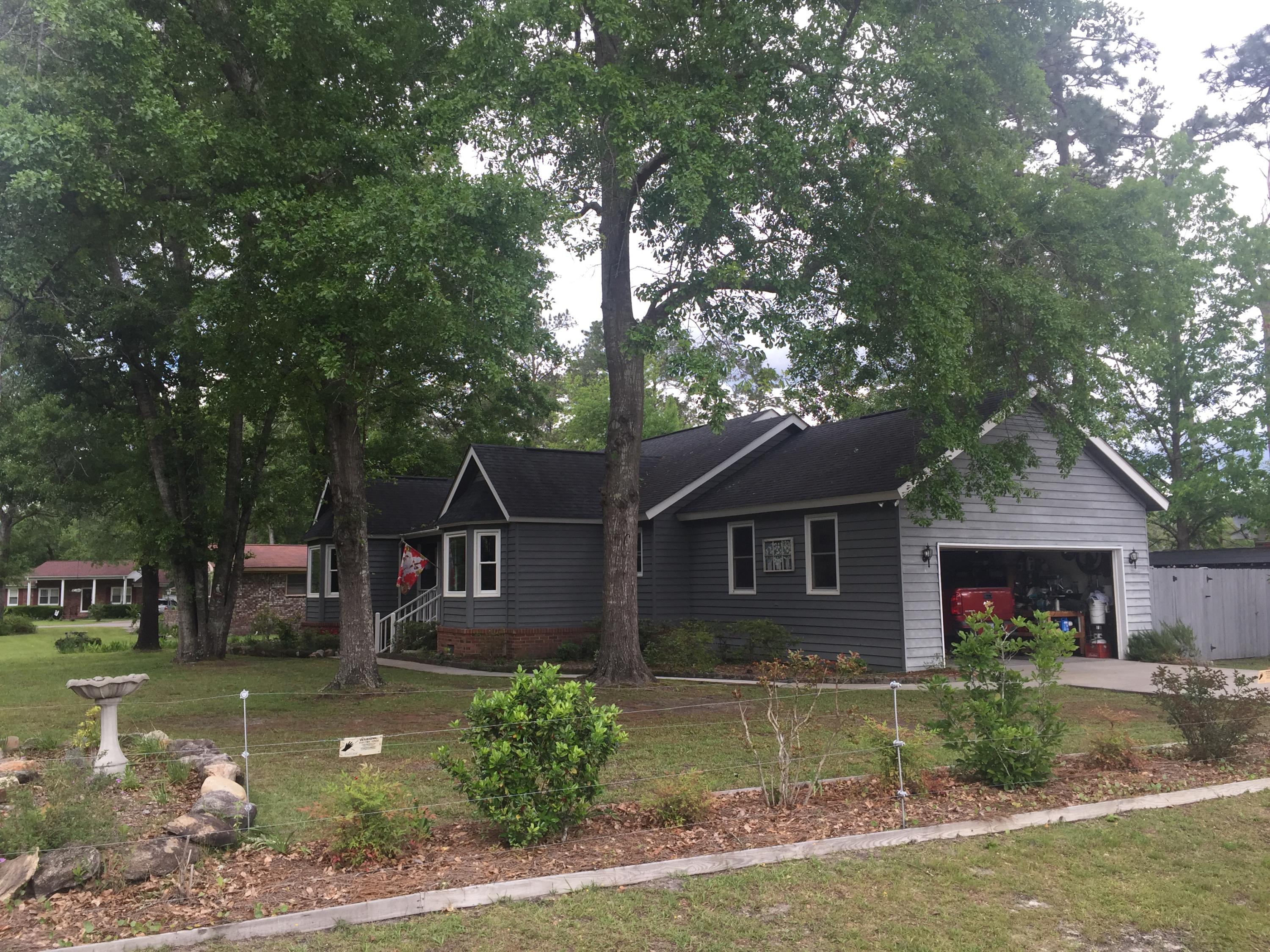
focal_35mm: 29
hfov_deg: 61.7
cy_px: 476
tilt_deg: +6.2
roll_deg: -0.6
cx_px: 635
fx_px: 1064
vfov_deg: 48.2
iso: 32
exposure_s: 1/350
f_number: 2.2
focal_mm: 4.15
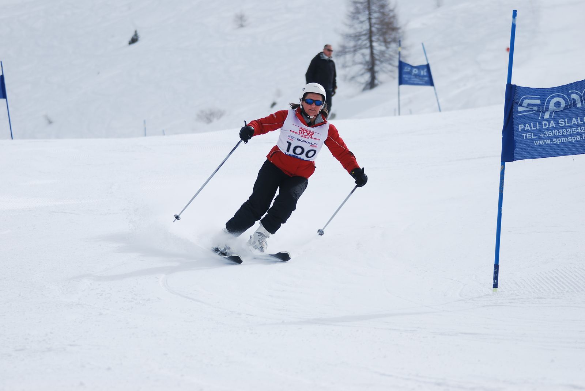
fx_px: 3294
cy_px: 196
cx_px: 292
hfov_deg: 10.1
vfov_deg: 6.8
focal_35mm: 202
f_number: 5
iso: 100
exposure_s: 1/1250
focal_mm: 135
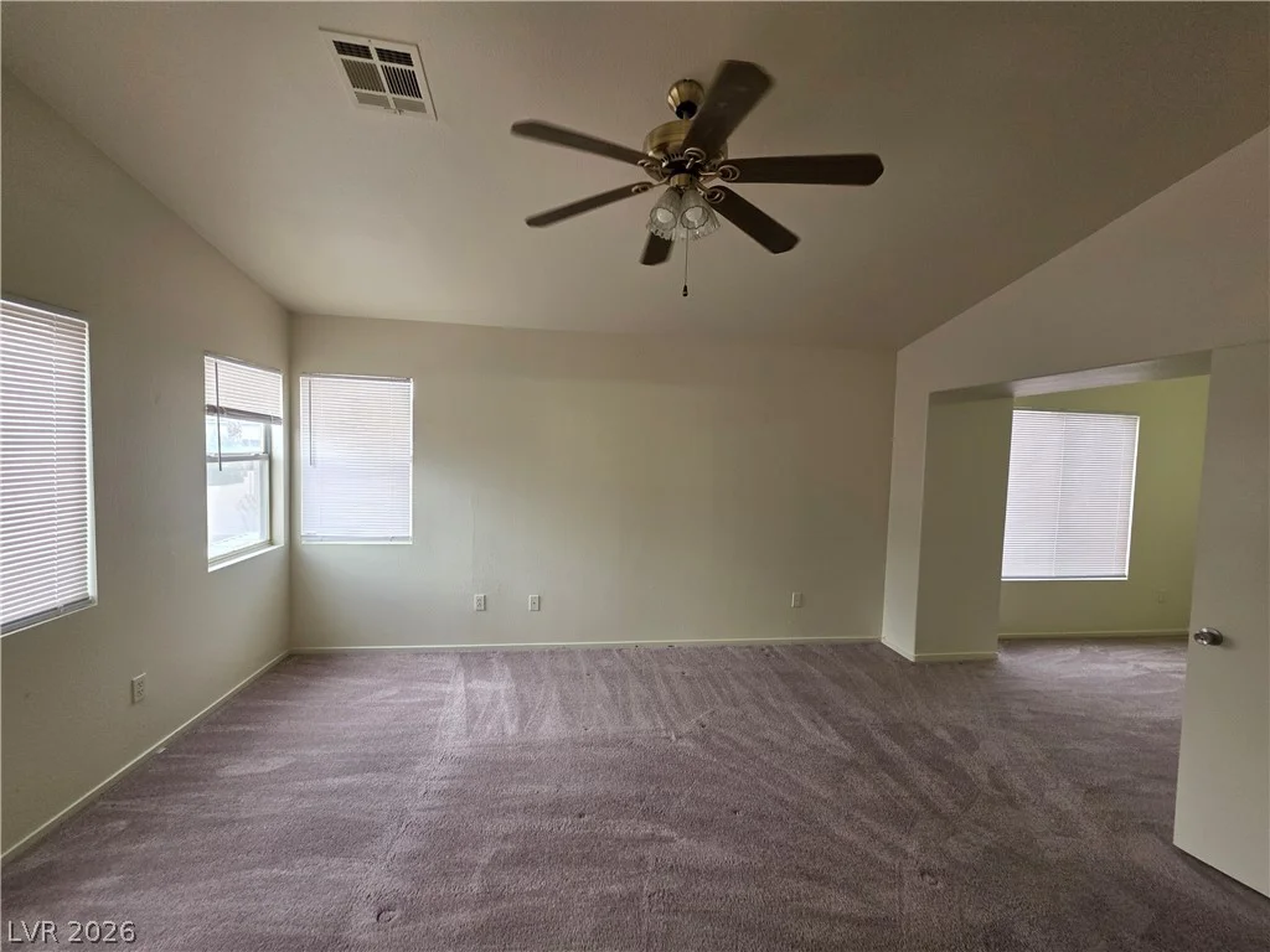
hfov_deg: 106.2
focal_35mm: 13
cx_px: 635
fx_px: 477
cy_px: 476
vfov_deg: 89.9
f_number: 1.9
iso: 64
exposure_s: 1/120
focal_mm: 2.2
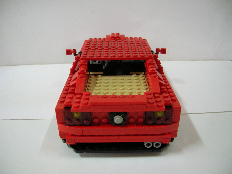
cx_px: 116
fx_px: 228
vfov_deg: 41.7
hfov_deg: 54.0
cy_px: 87
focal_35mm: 34
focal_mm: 5.7
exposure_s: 1/5.7
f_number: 2.9
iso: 100
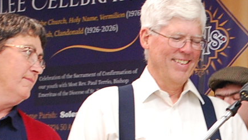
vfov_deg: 6.3
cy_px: 168
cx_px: 249
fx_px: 1270
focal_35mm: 193
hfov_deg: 11.1
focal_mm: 28
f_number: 4.5
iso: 560
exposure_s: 1/30
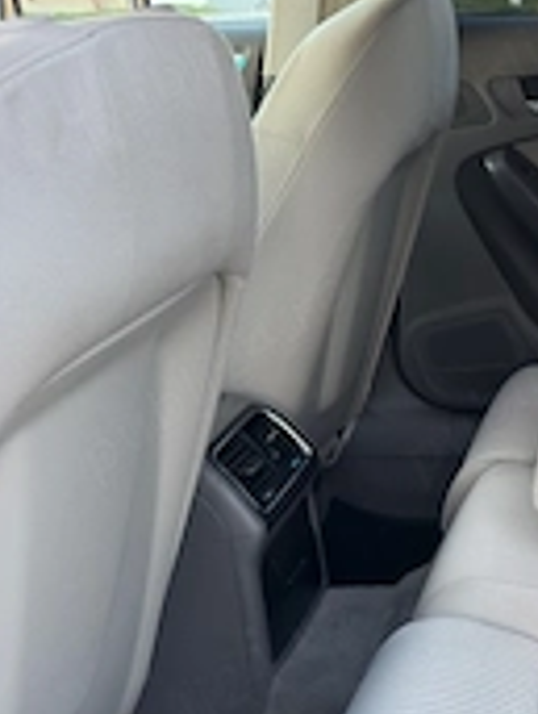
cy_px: 426
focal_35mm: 56
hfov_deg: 24.1
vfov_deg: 34.2
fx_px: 1156
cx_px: 621
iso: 160
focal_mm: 6.76
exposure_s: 1/84
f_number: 1.78
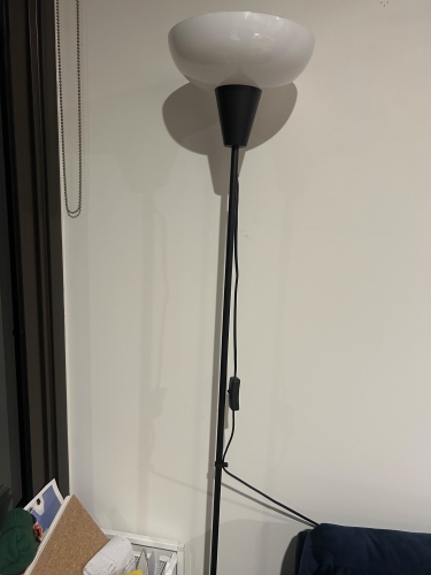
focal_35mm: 26
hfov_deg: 53.1
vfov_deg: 67.3
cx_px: 216
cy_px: 288
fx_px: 432
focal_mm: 5.7
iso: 320
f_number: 1.5
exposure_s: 1/50
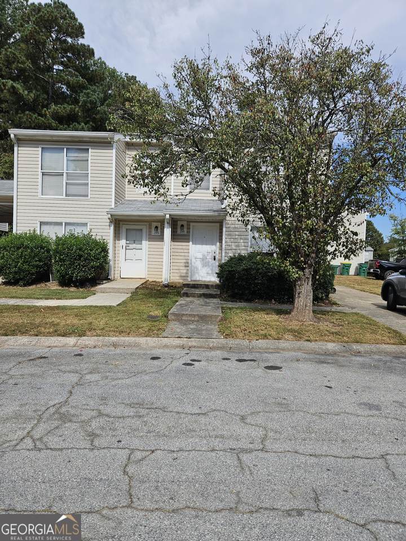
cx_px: 203
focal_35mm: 23
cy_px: 270
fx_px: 360
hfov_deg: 58.9
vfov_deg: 73.9
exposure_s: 1/1789
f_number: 1.8
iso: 25
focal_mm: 5.4
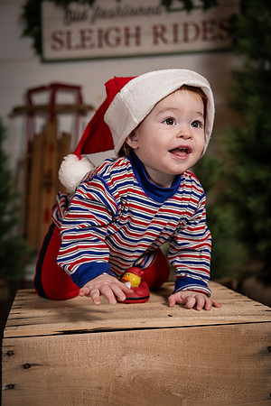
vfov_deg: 46.4
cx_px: 136
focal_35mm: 42
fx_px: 474
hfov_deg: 31.9
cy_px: 203
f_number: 3.2
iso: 250
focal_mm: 42
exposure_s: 1/250
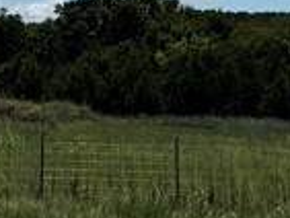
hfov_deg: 11.2
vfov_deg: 8.3
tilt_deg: +8.5
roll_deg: -2.0
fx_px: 1459
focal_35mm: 174
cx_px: -29
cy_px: -160
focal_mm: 6.76
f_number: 1.78
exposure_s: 1/10417
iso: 80
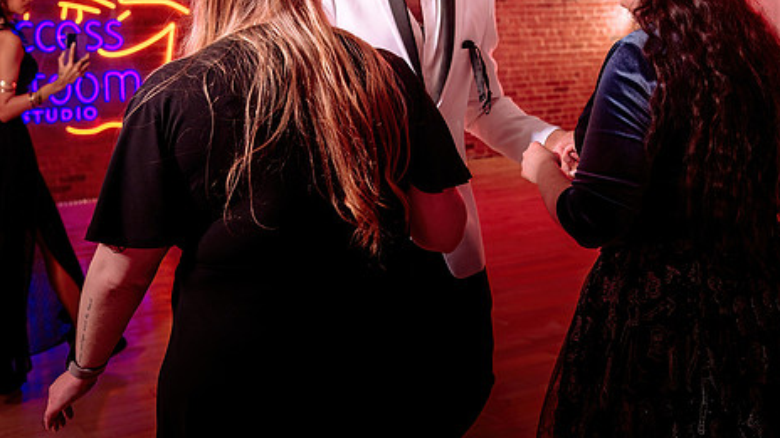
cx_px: 422
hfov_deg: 41.3
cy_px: 106
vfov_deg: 23.7
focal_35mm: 50
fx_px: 1034
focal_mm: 34
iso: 640
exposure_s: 1/200
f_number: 4
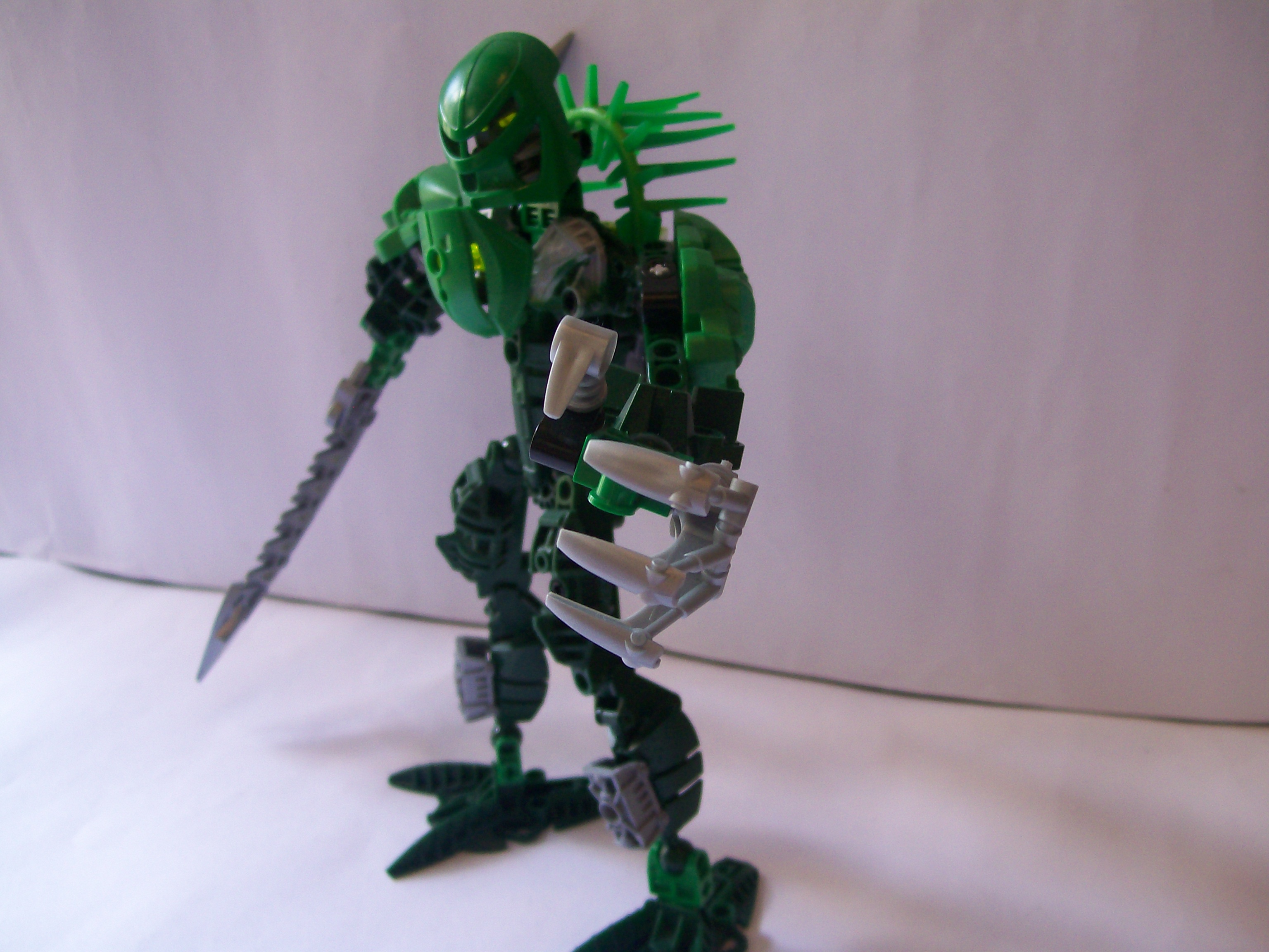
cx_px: 634
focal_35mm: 36
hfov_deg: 51.4
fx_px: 1320
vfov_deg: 39.7
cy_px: 476
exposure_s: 1/44.3
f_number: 2.7
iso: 80
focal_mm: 6
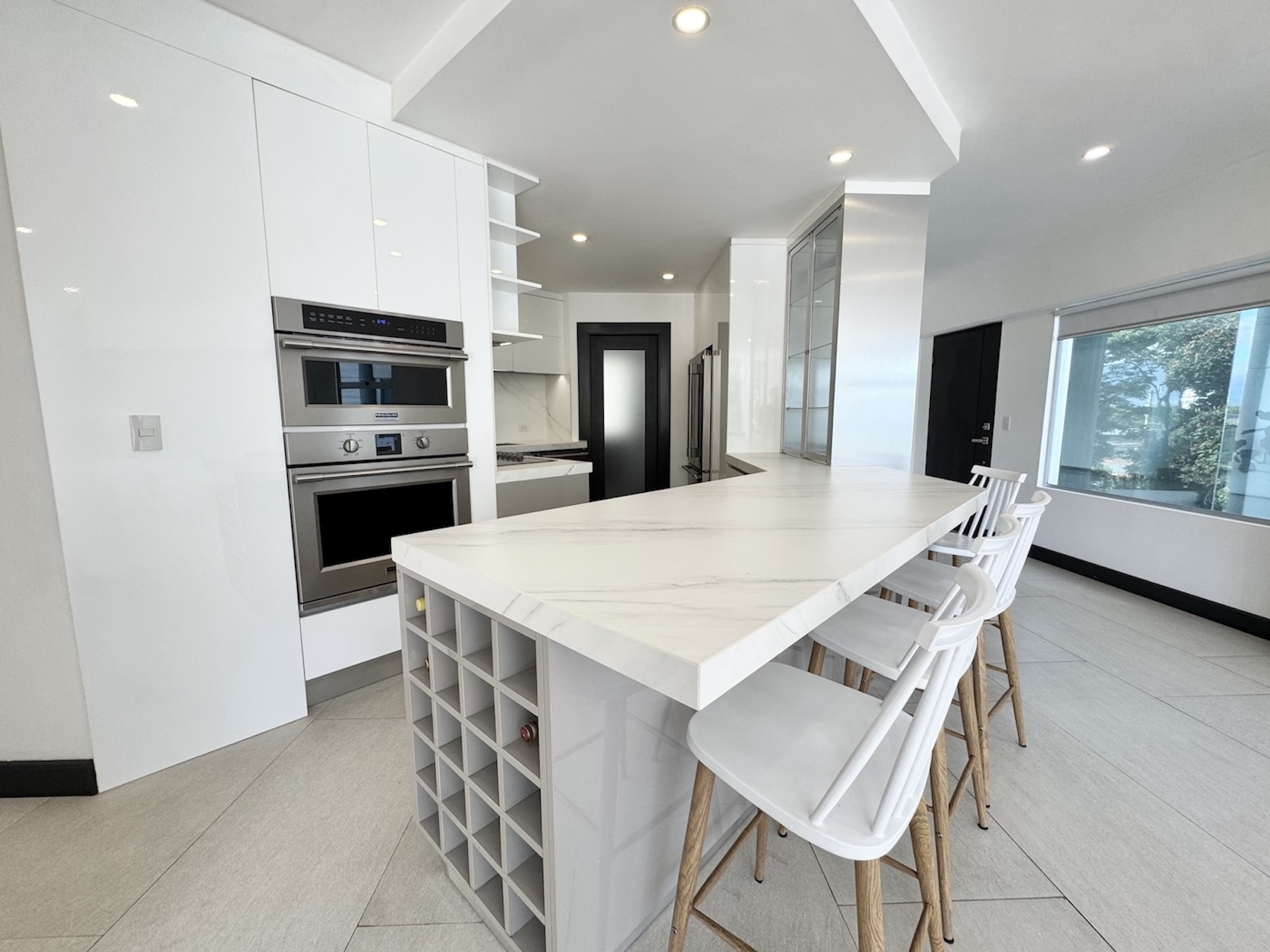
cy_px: 476
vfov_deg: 85.7
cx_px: 635
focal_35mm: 14
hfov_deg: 102.1
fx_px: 514
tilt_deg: -7.6
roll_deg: +0.4
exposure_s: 1/120
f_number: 2.2
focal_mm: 2.22
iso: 100
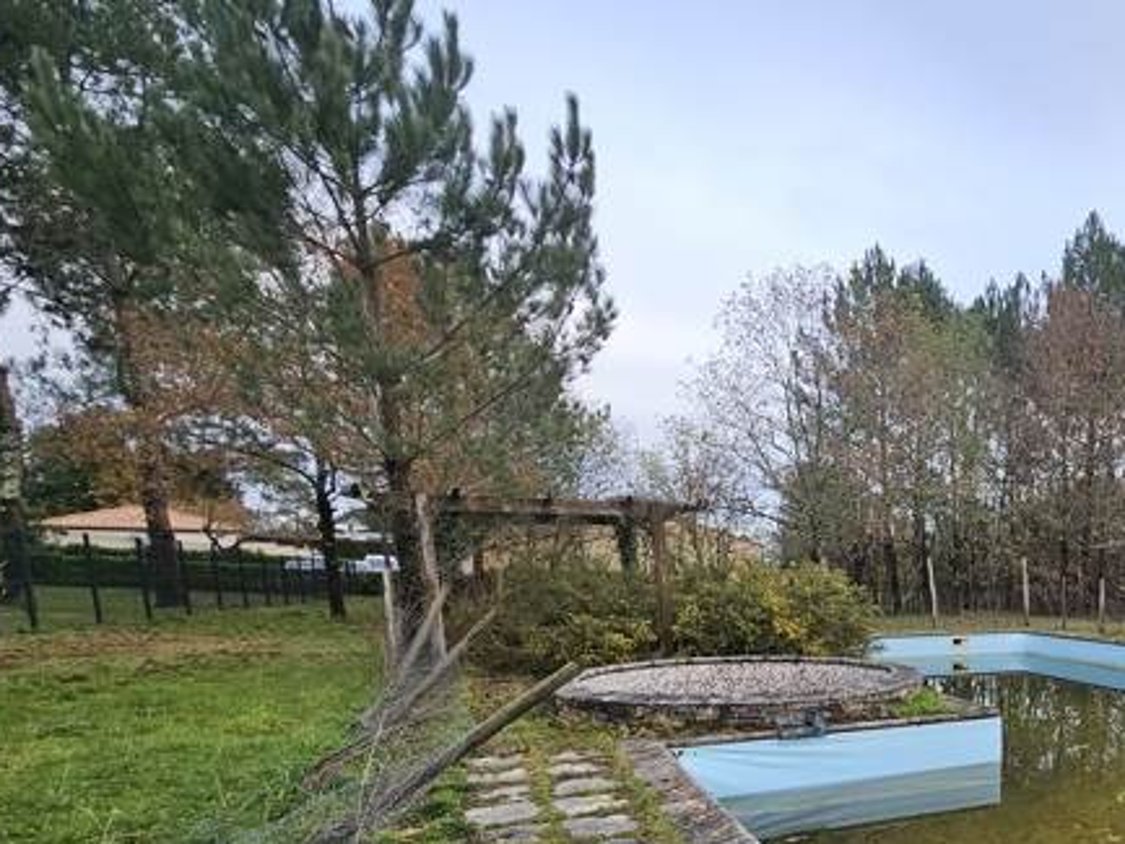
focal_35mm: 24
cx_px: 1008
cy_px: 696
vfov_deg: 52.5
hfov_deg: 60.8
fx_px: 780
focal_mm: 2.2
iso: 100
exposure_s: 1/207
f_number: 2.2
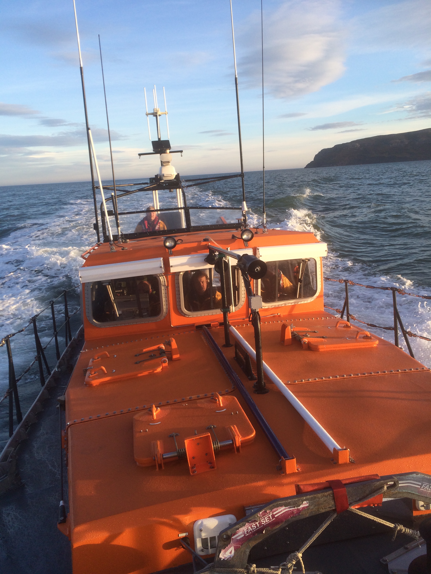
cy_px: 287
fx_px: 481
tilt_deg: -14.5
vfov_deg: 61.7
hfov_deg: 48.2
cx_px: 216
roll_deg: +4.1
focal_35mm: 29
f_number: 2.2
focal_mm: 4.15
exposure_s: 1/562
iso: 32
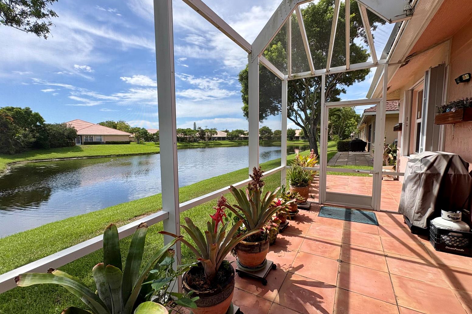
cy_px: 158
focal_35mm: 15
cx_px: 238
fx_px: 197
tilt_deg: -5.9
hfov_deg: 100.4
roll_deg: +2.5
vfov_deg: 77.3
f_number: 2.2
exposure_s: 1/1063
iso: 40
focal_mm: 2.22
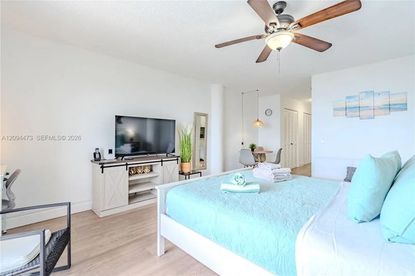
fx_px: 184
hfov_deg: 96.8
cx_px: 208
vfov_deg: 73.7
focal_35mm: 16
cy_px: 138
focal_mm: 16
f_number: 8
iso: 640
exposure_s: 1/1600
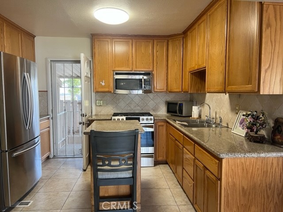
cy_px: 106
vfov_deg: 53.1
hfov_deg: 67.3
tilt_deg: -4.7
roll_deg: -0.4
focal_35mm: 26
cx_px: 142
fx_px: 213
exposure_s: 1/60
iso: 100
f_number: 1.5
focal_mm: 5.7
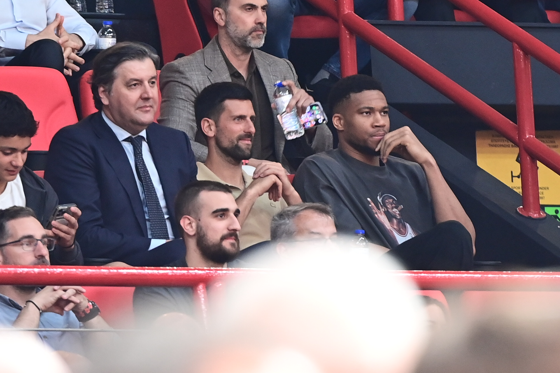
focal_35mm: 200
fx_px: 3111
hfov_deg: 10.3
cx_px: 280
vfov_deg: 6.9
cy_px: 186
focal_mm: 200
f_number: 3.2
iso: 2500
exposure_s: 1/60
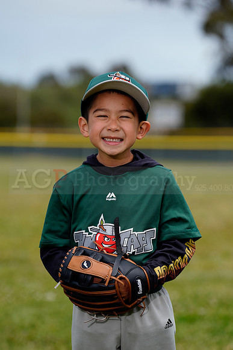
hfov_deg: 8.2
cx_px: 116
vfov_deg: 12.3
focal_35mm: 167
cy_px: 175
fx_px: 1620
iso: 50
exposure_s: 1/320
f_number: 4.5
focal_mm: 167
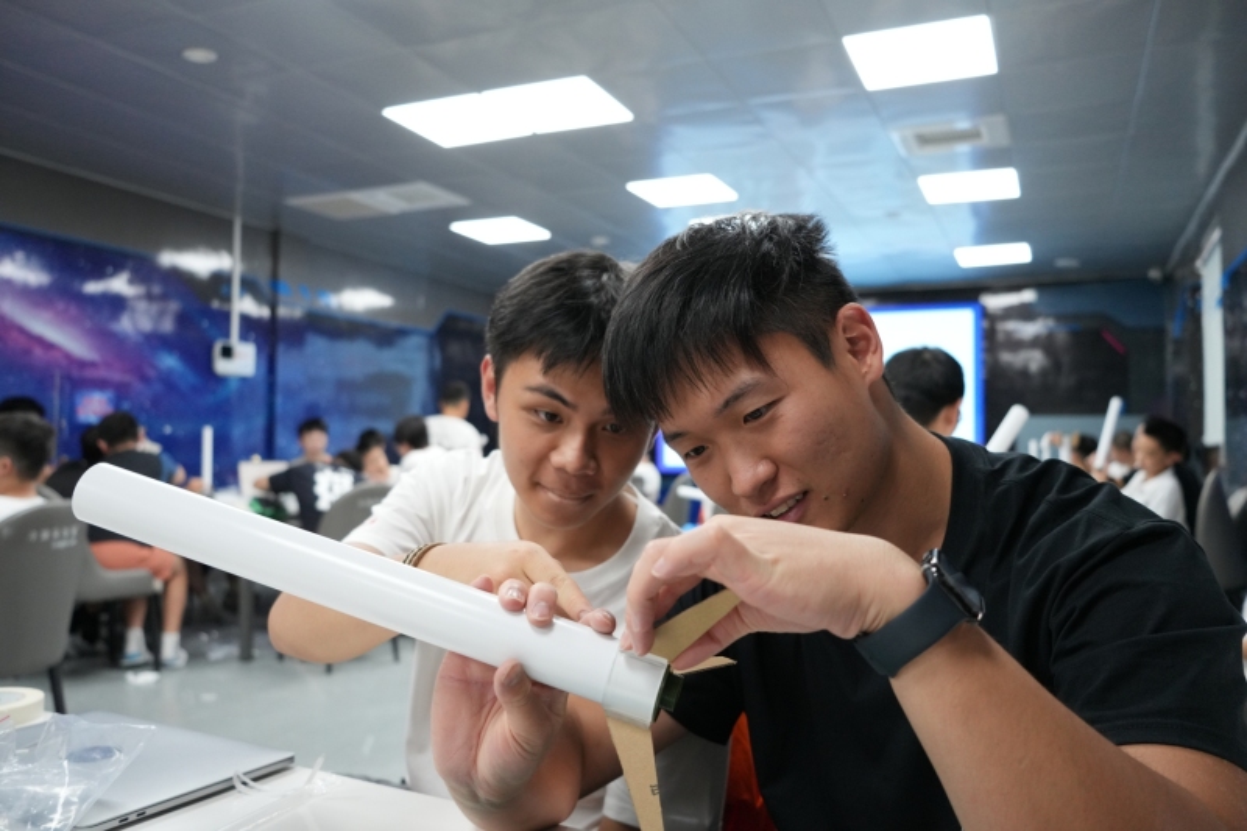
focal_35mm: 28
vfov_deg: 46.4
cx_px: 624
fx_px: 970
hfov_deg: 65.5
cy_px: 416
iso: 2000
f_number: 4
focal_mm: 28
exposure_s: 1/160
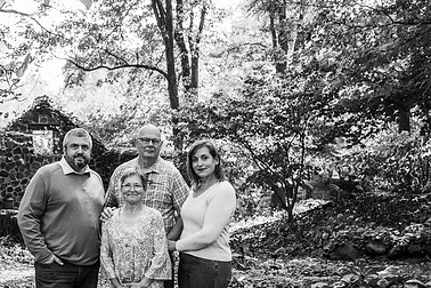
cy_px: 202
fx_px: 634
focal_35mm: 53
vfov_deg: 25.3
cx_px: 138
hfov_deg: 37.1
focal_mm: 34.5
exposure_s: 1/250
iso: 500
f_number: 4.5
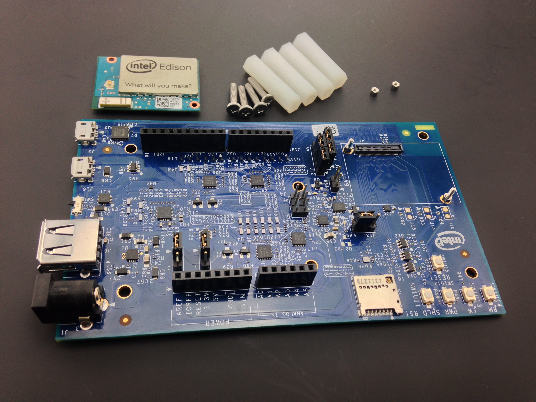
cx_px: 268
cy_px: 201
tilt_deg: -58.5
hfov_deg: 55.4
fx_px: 511
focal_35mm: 33
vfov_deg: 42.9
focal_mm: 4.12
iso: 50
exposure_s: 1/120
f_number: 2.4
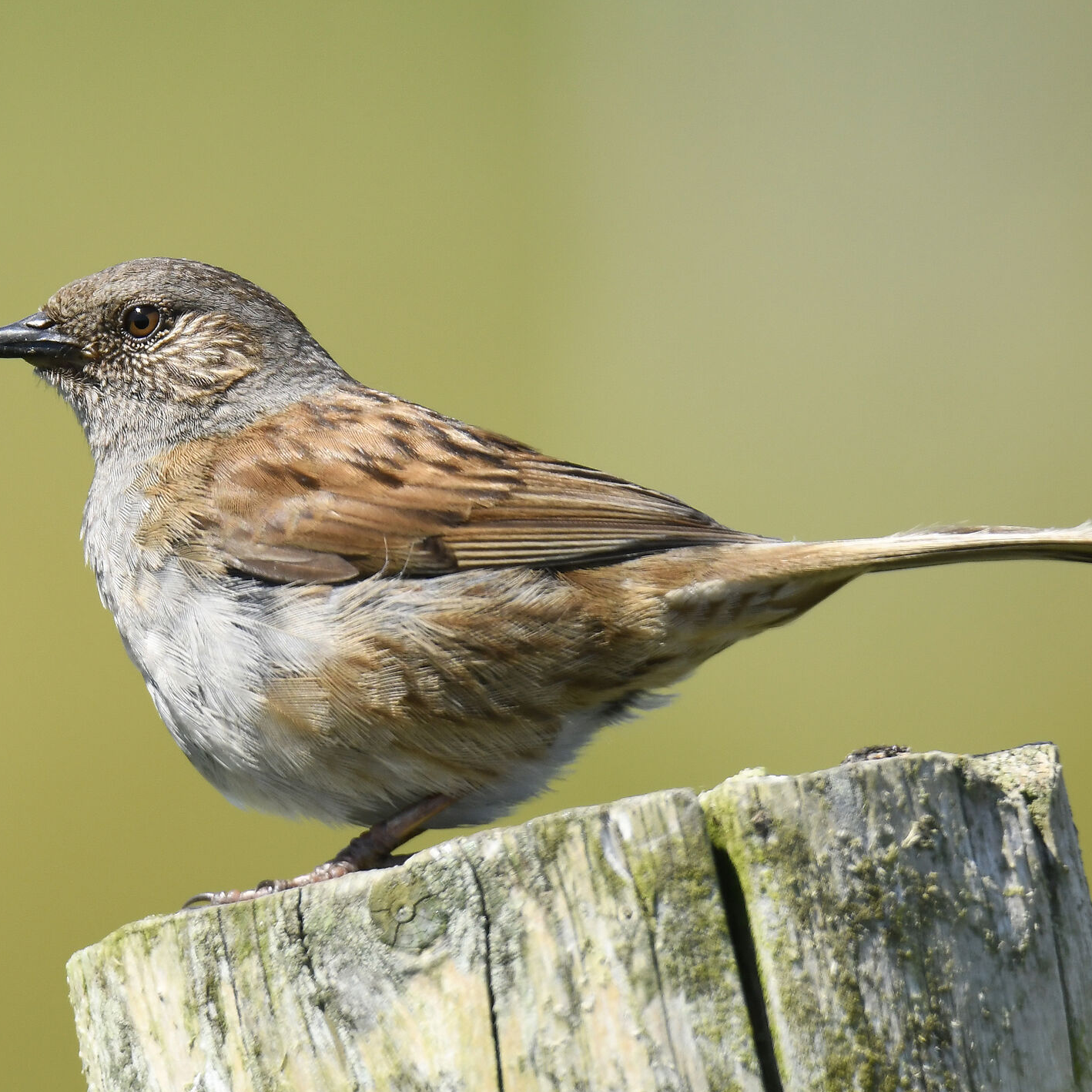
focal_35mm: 863
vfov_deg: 2.0
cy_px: 528
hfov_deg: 2.0
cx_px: 266
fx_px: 30801
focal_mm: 600
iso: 400
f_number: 7.1
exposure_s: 1/1000
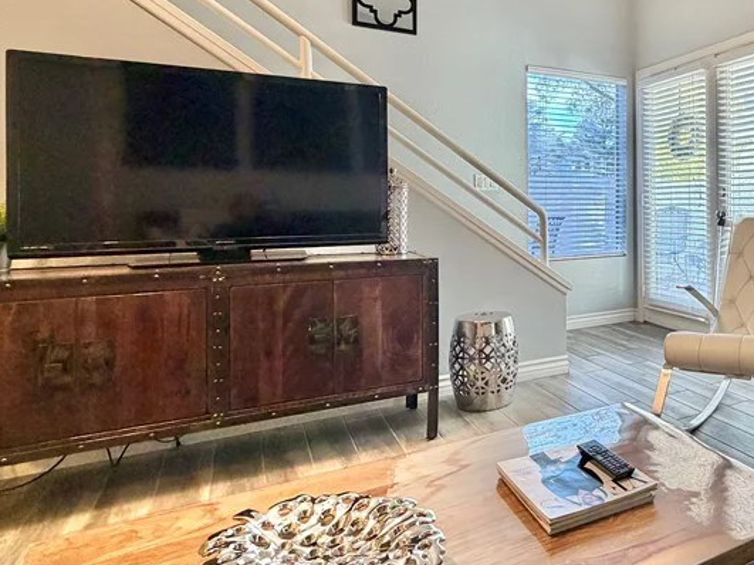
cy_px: 202
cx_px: 655
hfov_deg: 57.7
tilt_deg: +0.9
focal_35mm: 27
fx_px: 588
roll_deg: +0.2
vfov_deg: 50.7
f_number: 2.2
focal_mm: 2.22
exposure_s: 1/60
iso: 250
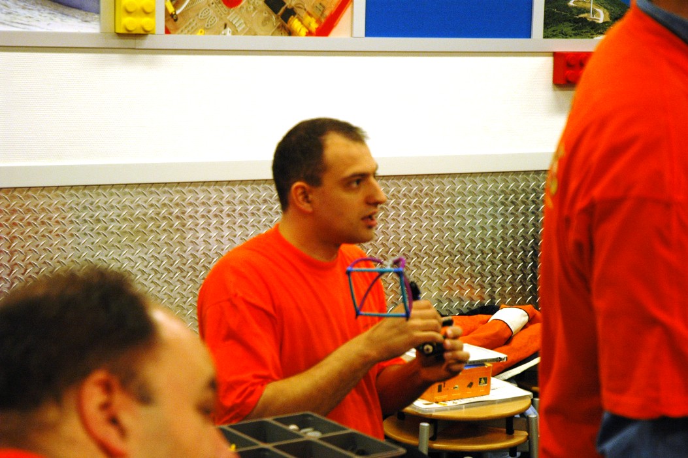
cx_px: 344
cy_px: 229
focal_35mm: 78
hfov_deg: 26.0
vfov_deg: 17.5
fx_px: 1489
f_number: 4.5
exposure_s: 1/40
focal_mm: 52
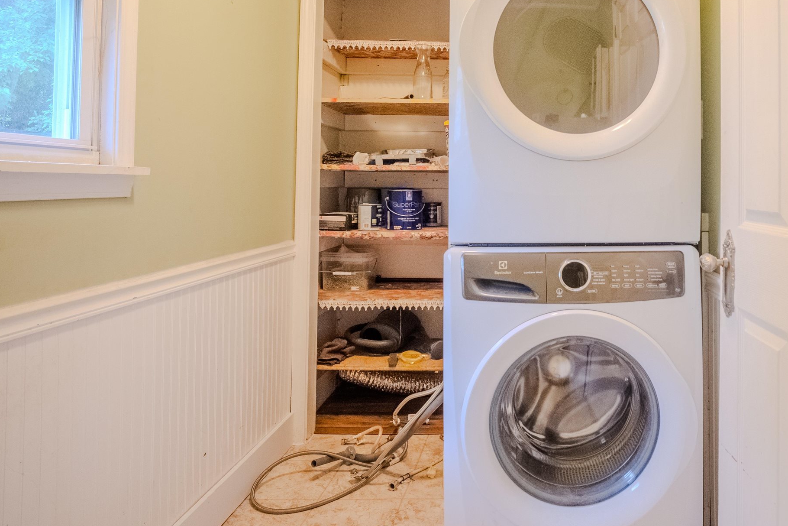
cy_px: 175
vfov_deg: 47.2
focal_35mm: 27
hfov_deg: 64.9
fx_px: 591
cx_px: 549
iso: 4000
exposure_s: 1/250
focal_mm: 16
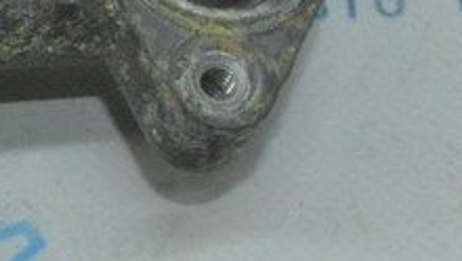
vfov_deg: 7.5
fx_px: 1973
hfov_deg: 12.7
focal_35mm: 161
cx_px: -233
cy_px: 142
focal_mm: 22
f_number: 25
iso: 5000
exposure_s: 1/60
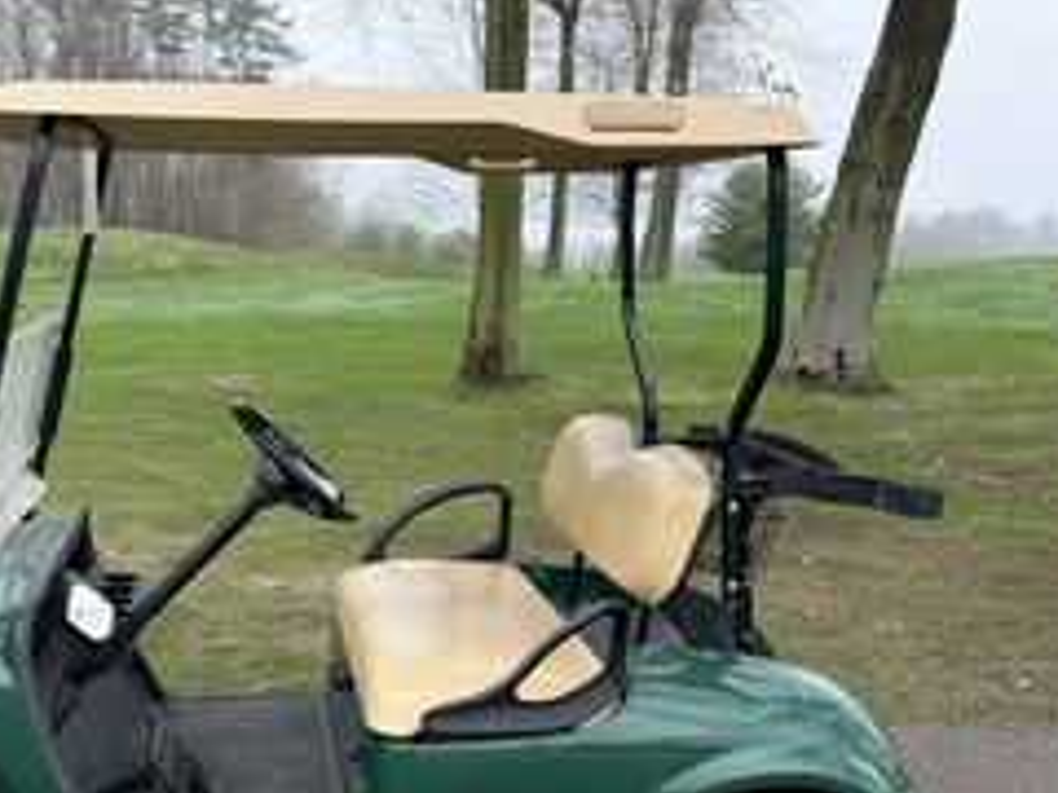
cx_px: 379
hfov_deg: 46.3
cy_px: 612
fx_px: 1223
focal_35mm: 40
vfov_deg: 35.0
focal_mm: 6.76
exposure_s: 1/1250
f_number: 1.78
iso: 100
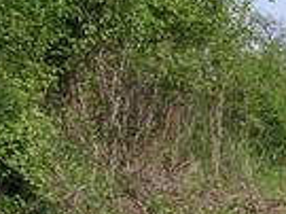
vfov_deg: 8.2
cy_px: 89
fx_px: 1486
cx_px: 650
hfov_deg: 9.9
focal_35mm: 180
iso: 100
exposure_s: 1/209
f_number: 5.6
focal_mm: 5.8
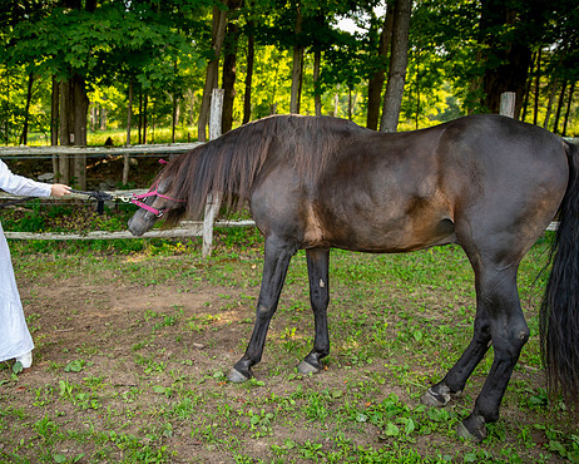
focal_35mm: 30
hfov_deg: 58.2
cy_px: 229
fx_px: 514
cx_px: 228
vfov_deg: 48.5
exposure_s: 1/400
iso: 400
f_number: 2.8
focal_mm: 24
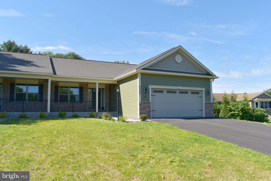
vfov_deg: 47.9
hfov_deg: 67.4
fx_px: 203
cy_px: 90
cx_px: 136
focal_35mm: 27
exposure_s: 1/200
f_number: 10
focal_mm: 18
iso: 100
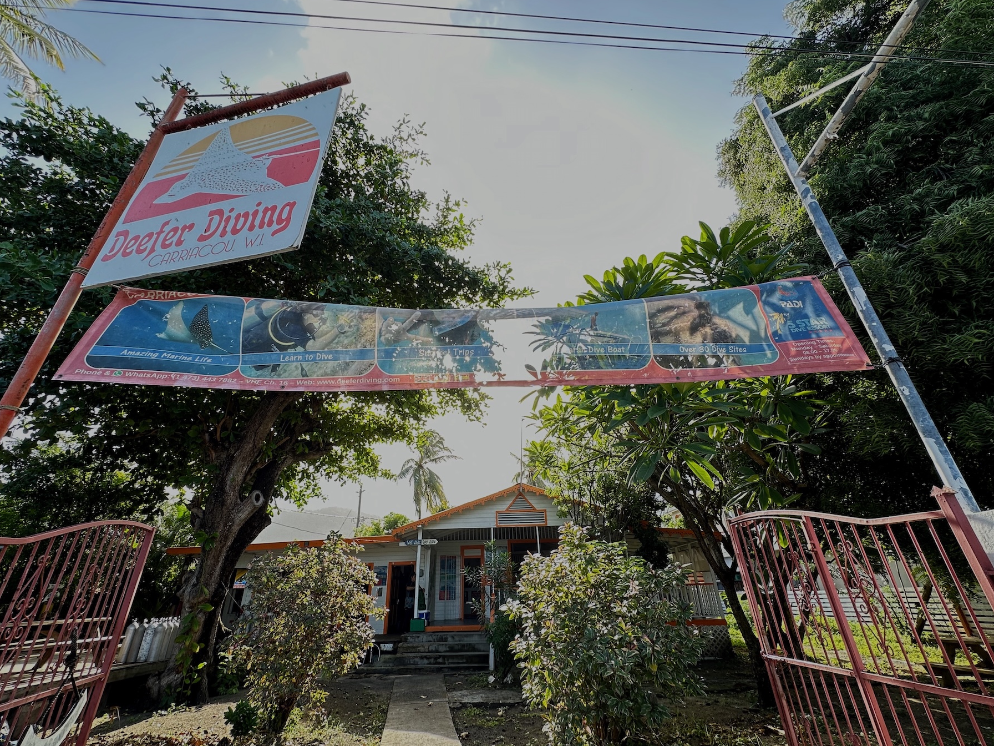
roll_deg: +2.3
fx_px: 431
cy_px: 383
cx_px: 489
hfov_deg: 98.2
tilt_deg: +28.1
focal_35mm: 15
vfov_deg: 81.7
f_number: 2.2
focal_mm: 2.22
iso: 40
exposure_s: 1/126
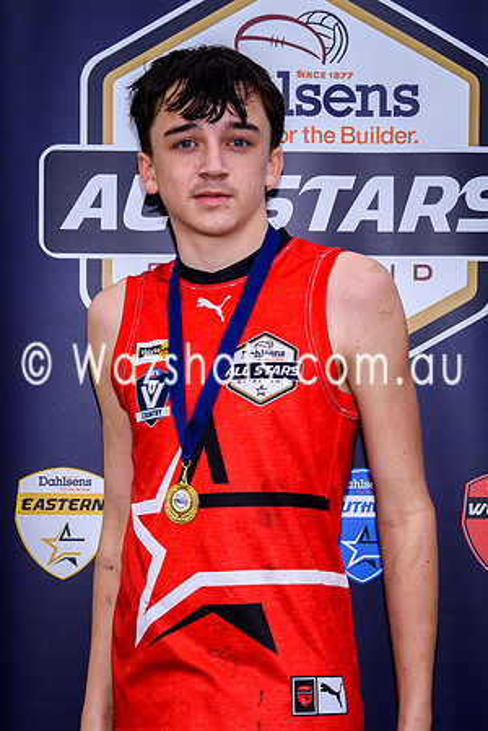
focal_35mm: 115
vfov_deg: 17.8
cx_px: 232
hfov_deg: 11.9
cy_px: 408
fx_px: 2332
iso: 100
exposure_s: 1/160
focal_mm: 38
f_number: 5.6
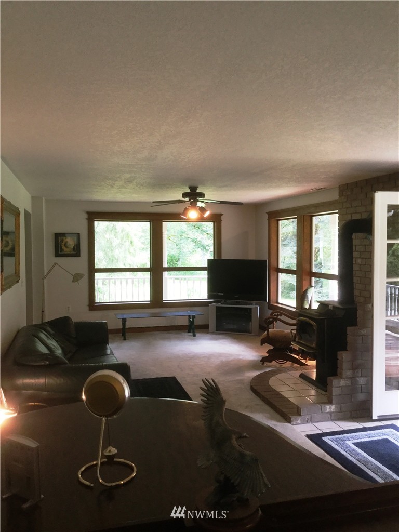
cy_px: 266
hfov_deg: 45.4
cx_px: 200
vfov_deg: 58.4
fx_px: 476
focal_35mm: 31
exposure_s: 1/30
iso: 50
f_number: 2.4
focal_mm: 3.3
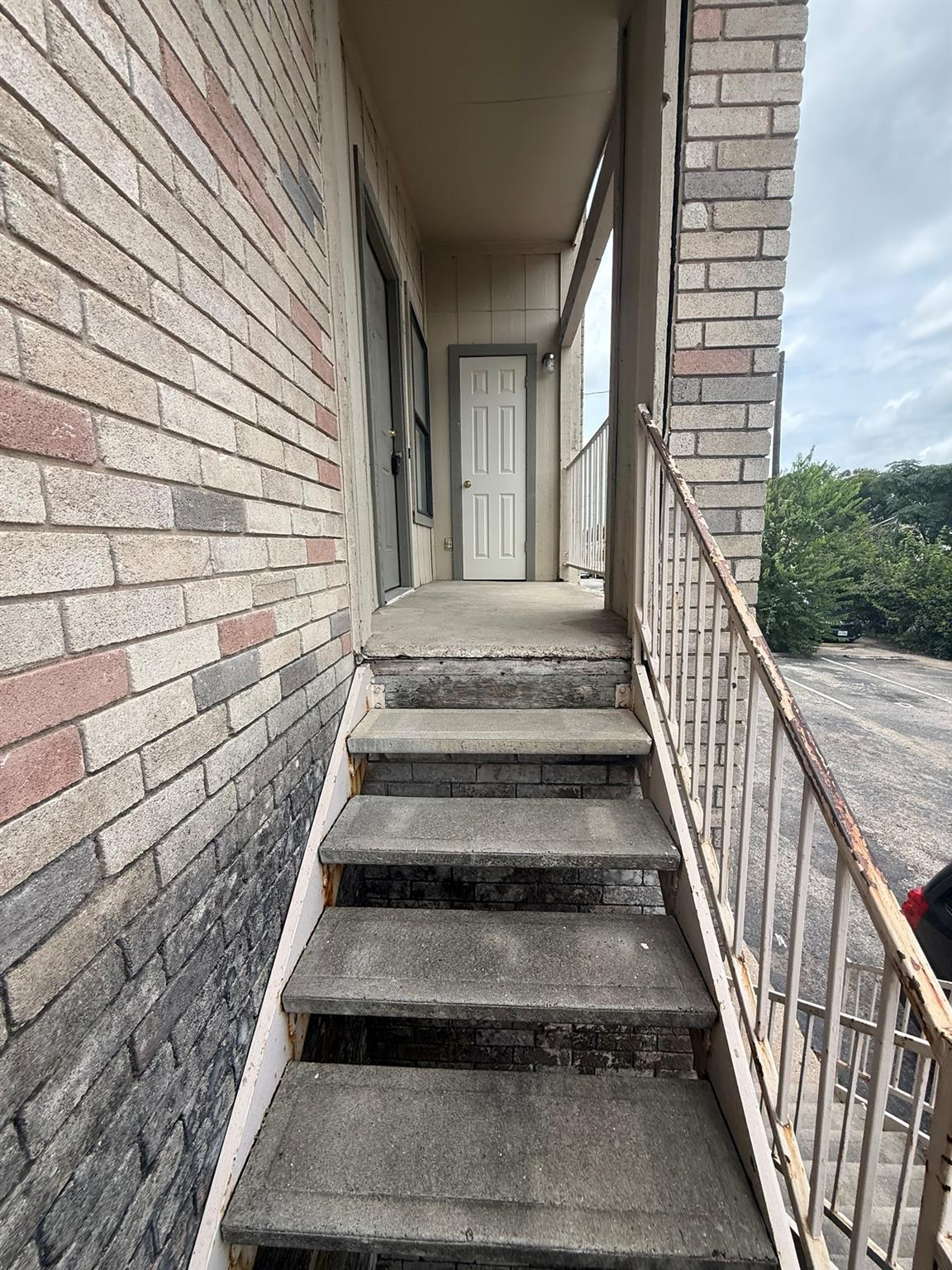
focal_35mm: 14
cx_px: 476
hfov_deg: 85.7
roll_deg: +0.0
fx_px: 513
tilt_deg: -9.6
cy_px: 635
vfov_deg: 102.1
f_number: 2.2
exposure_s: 1/830
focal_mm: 2.22
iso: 64
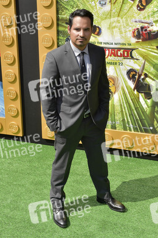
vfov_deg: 47.4
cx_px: 77
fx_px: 270
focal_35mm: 41
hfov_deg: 32.6
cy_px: 118
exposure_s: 1/320
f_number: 6.3
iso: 200
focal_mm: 40
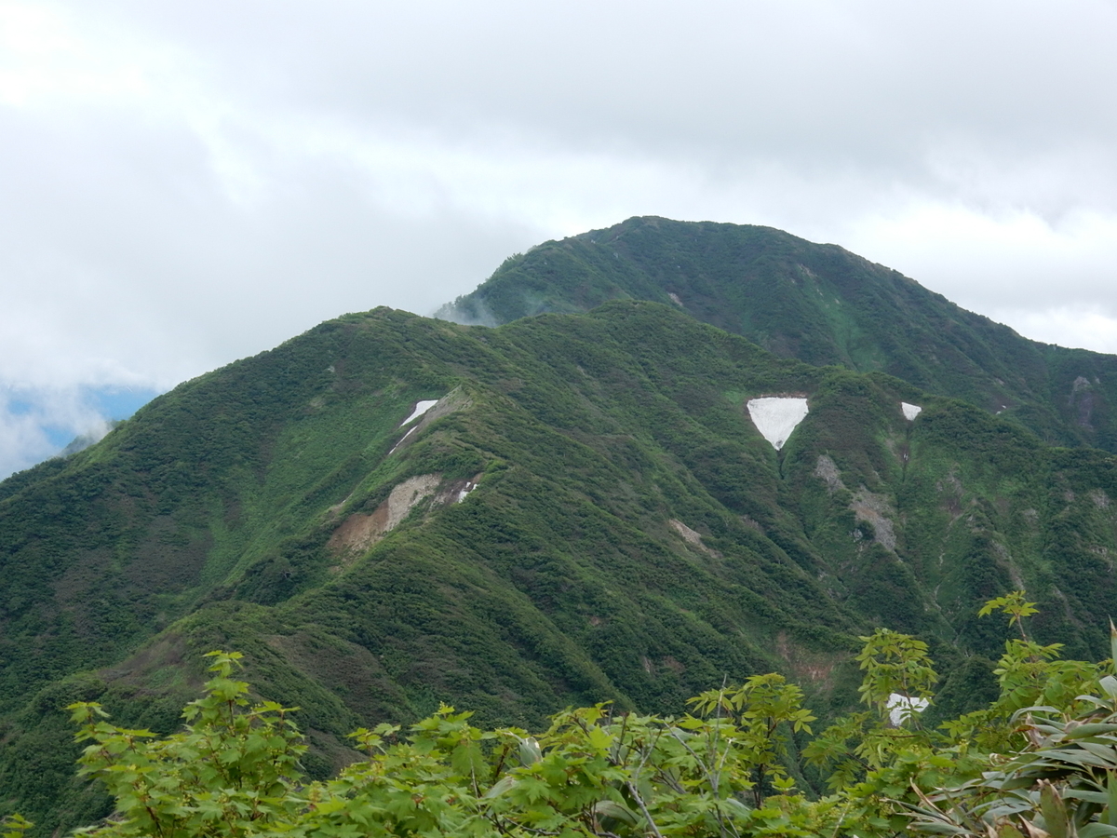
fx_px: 3195
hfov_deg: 19.8
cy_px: 419
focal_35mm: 99
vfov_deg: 14.9
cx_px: 558
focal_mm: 17.6
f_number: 5.3
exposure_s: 1/400
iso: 125
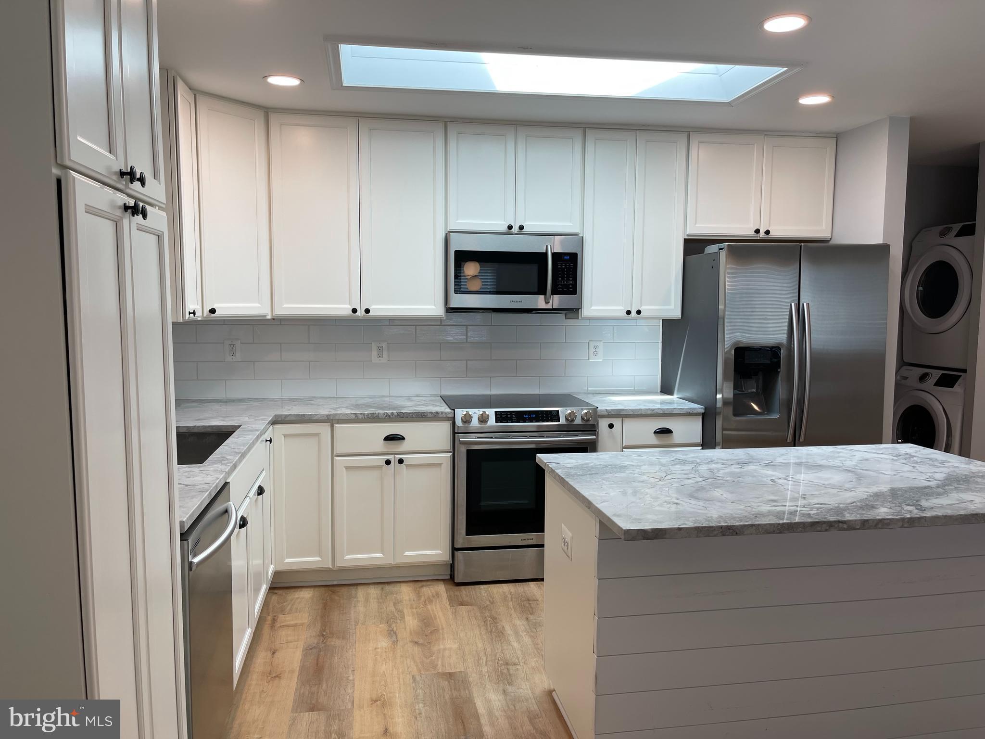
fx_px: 740
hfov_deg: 67.3
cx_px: 492
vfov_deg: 53.1
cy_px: 370
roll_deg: -0.7
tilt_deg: -5.9
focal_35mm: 26
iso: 40
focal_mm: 5.1
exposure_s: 1/120
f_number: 1.6
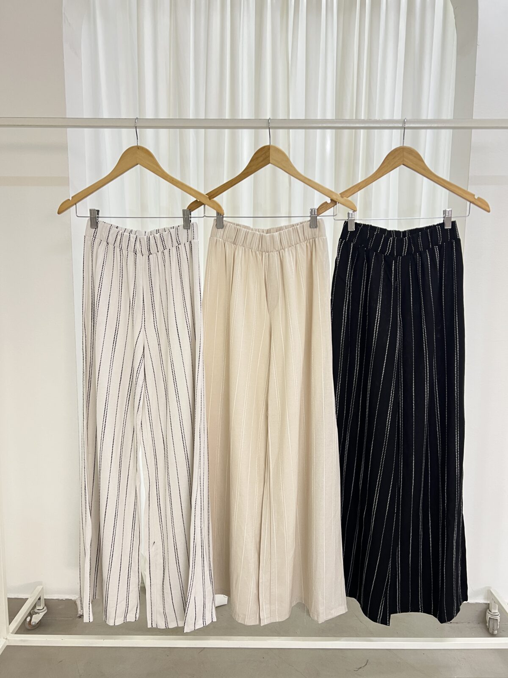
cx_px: 254
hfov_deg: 53.1
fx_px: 509
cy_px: 339
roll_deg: -0.2
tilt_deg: -7.4
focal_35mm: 26
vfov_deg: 67.3
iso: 125
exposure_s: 1/50
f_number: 1.5
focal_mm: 5.7
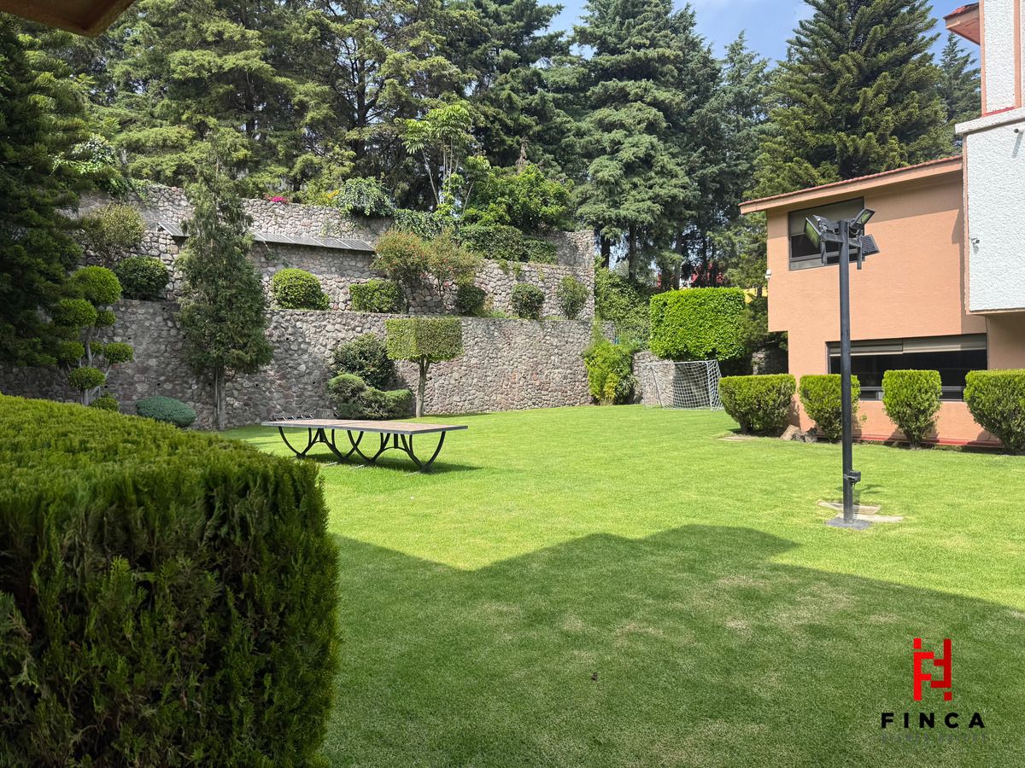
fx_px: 711
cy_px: 384
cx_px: 512
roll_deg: +2.5
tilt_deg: -0.6
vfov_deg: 56.8
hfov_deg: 71.6
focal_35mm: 24
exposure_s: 1/1923
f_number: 1.78
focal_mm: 6.76
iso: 80
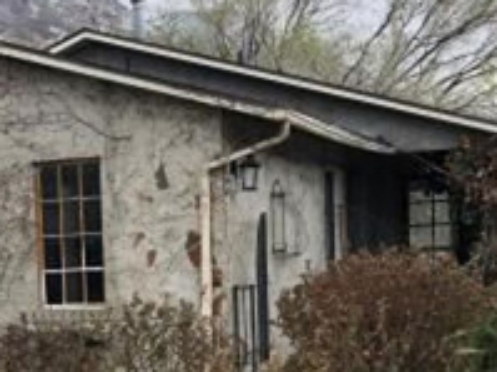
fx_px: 1291
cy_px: 374
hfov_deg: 21.0
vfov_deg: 16.1
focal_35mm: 90
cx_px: -10
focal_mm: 3.99
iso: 20
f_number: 1.8
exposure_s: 1/522
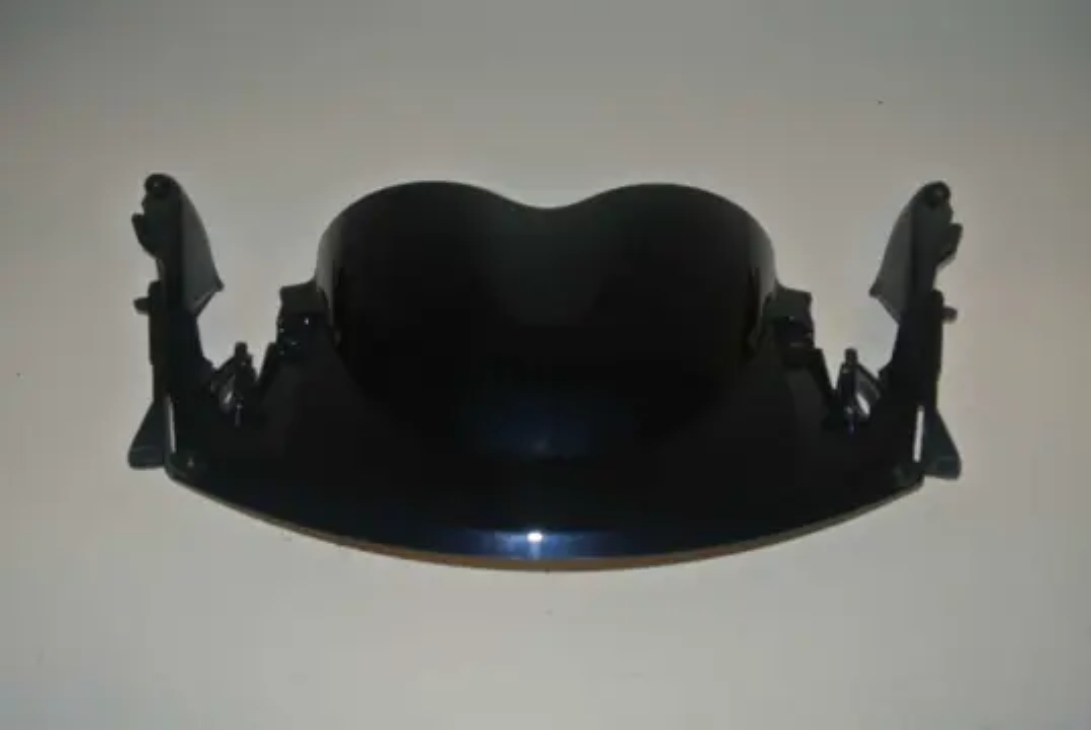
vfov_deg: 41.2
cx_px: 546
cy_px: 365
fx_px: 971
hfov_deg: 58.7
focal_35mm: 32
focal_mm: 12.2
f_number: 3.8
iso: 200
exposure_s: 1/60
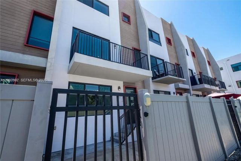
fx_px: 100
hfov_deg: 100.4
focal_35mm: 15
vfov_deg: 77.3
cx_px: 120
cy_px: 80
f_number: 8
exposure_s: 1/8000
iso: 500
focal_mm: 10
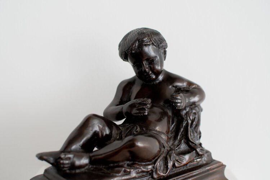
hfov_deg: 38.2
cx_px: 135
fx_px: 390
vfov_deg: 26.0
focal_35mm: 52
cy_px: 90
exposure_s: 1/40
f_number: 3.2
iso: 100
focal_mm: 35
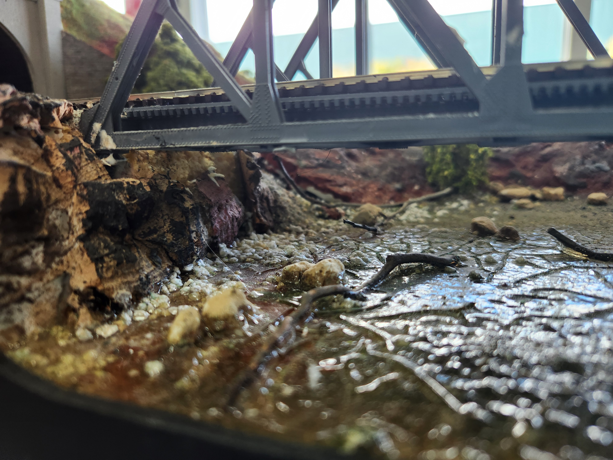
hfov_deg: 73.9
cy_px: 230
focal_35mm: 23
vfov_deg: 58.9
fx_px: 407
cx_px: 306
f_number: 1.8
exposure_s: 1/100
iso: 200
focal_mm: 5.4
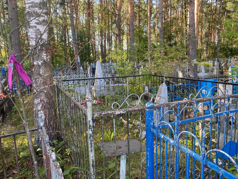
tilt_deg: -10.6
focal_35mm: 26
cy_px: 90
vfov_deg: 53.1
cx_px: 119
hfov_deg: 67.3
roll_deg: -0.4
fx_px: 179
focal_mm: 4.25
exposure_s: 1/122
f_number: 1.8
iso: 50
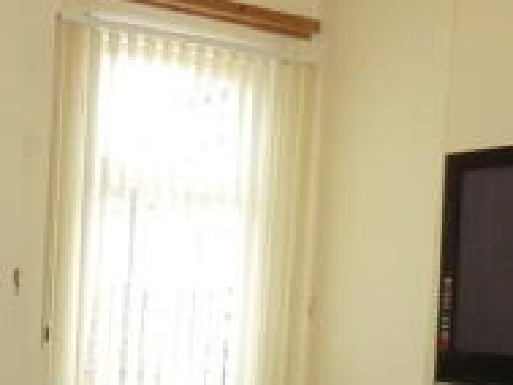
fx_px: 1097
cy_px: 424
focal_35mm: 74
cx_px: 28
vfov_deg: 19.1
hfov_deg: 25.3
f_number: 3.2
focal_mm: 4.3
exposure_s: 1/60
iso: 400
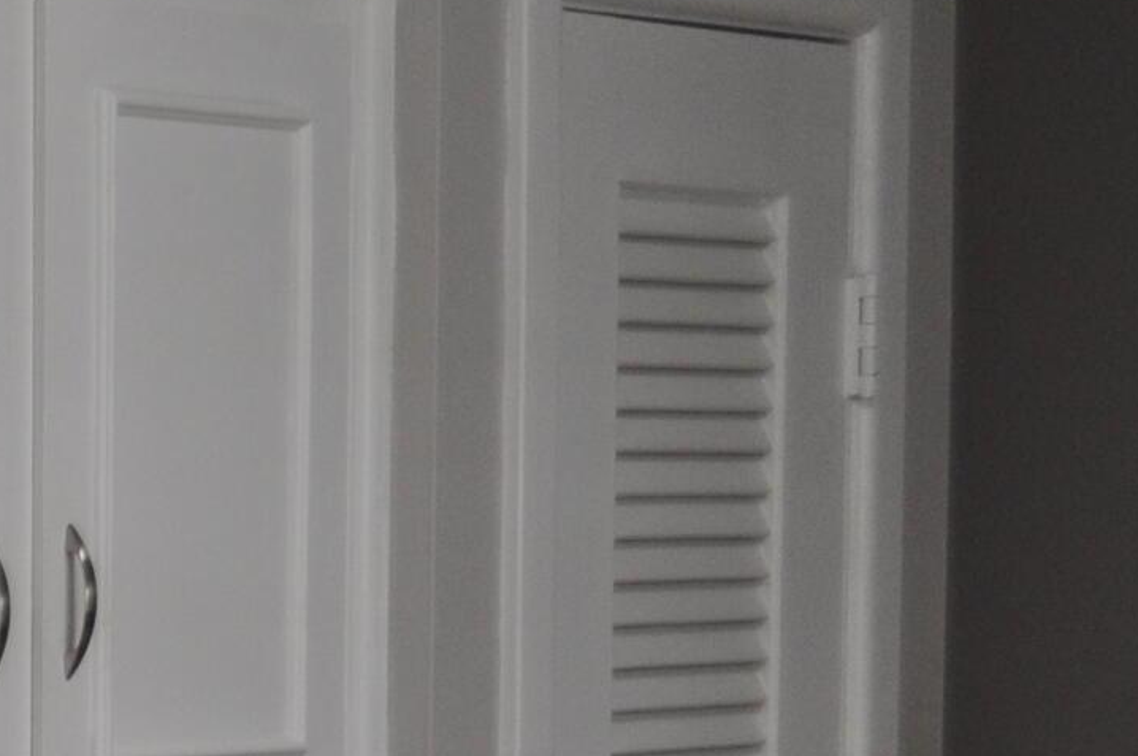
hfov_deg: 11.4
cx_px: -1143
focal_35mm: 163
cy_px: 1301
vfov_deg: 8.1
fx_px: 5147
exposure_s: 1/60
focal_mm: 26
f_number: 4.2
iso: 500
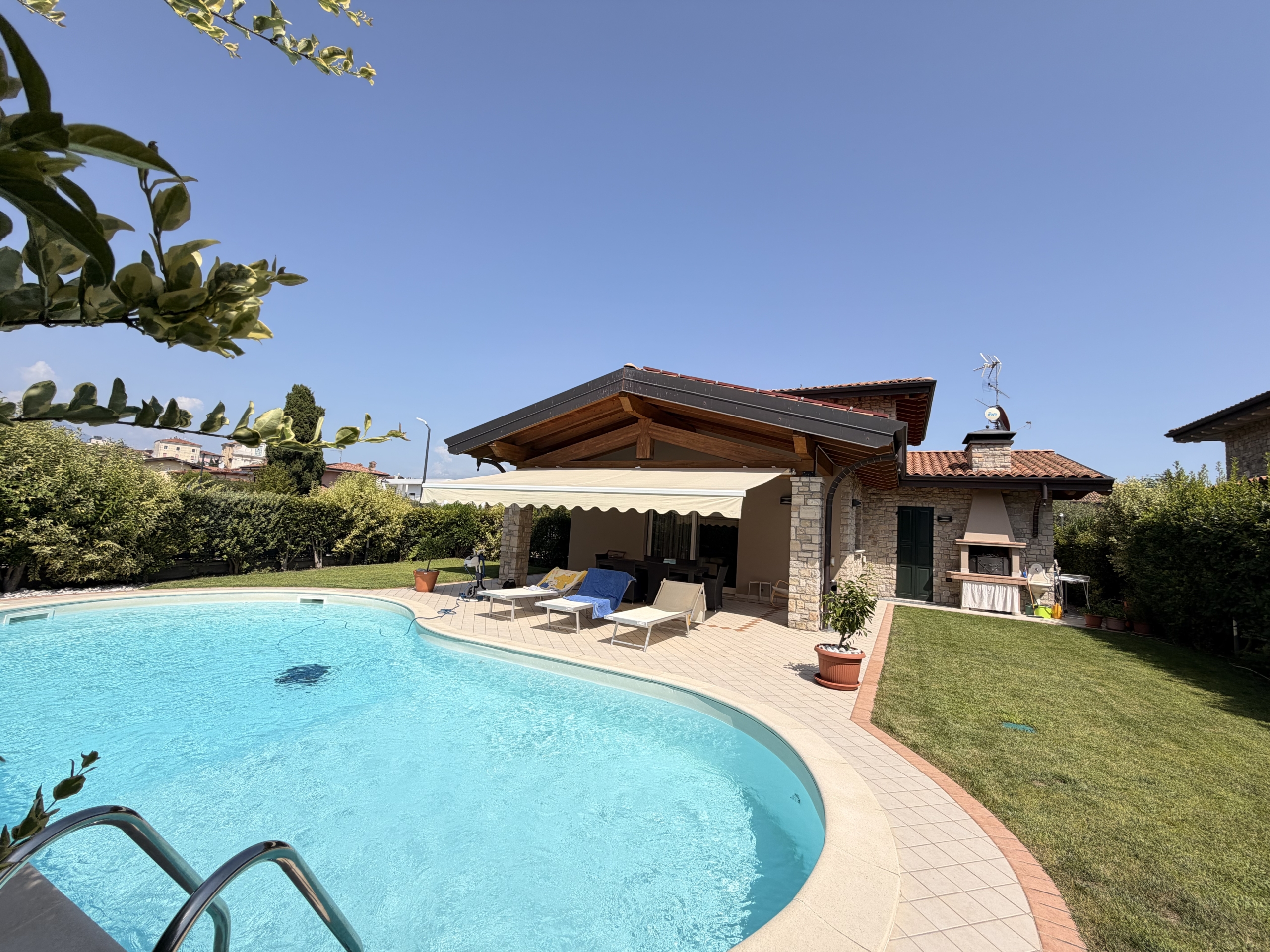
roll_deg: -3.6
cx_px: 635
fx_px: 514
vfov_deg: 85.7
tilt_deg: +6.7
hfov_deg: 102.1
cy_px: 476
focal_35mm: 14
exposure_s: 1/830
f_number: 2.2
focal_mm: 2.22
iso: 20
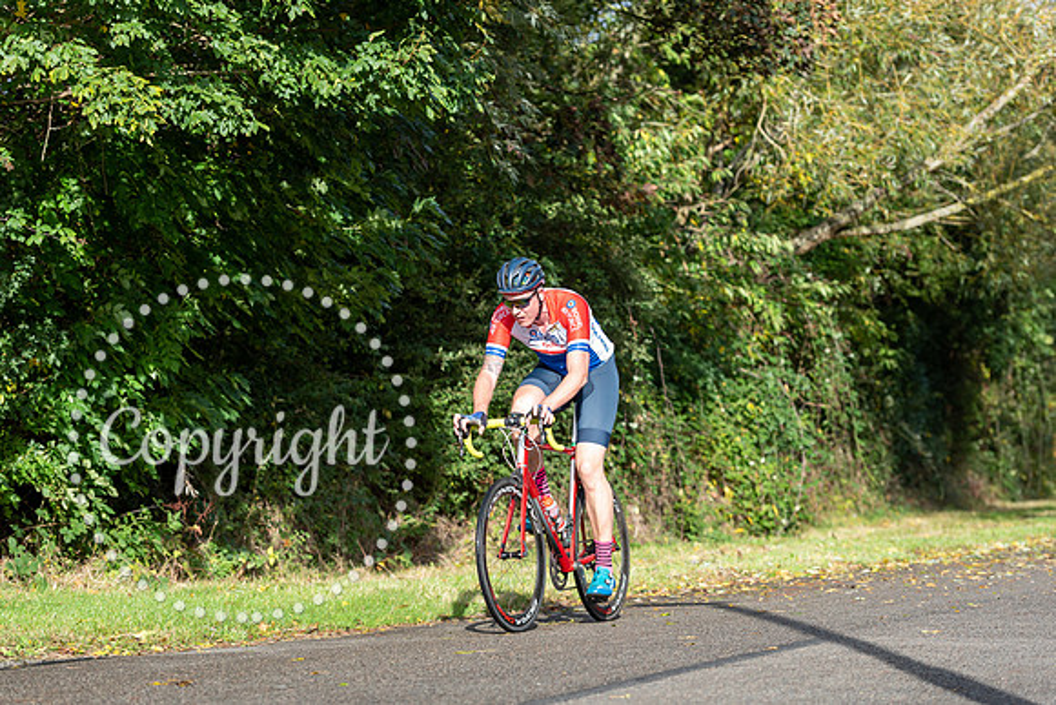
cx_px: 528
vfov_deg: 13.4
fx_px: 2993
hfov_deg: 20.0
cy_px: 352
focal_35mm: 102
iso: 200
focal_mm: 102
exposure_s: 1/1000
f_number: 4
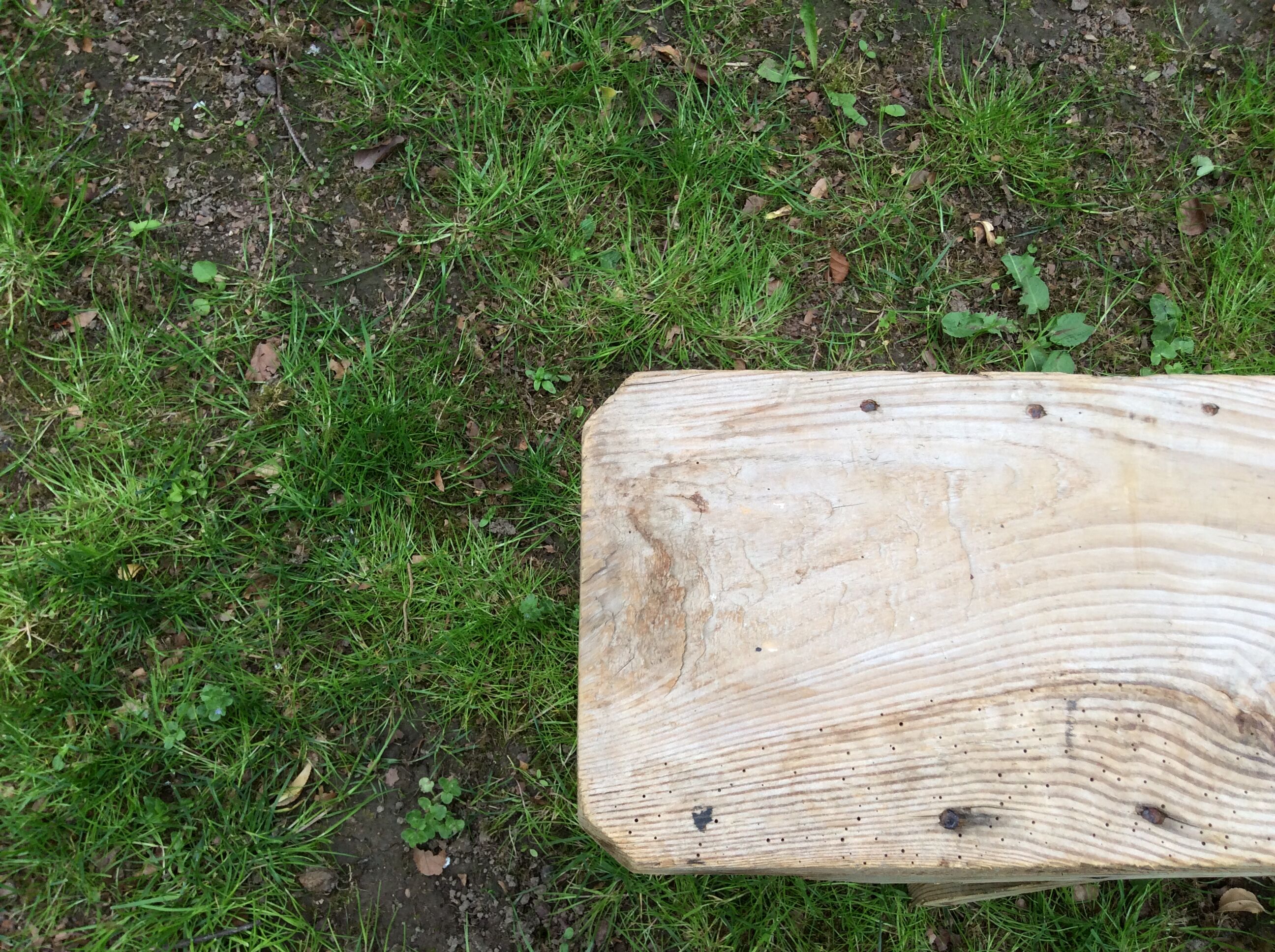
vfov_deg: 44.1
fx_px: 1177
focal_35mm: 32
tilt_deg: -67.0
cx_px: 638
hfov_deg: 56.9
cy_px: 476
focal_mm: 3.3
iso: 32
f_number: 2.4
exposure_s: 1/319
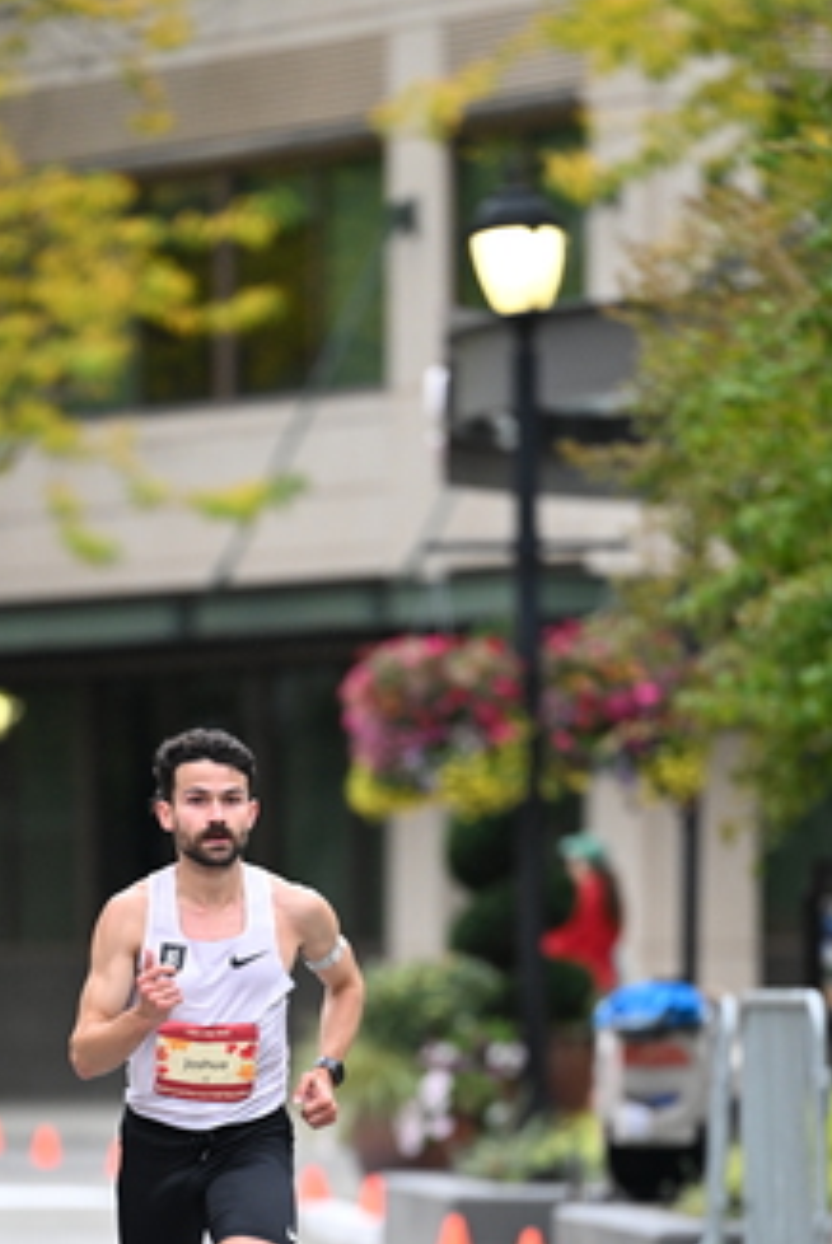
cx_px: 265
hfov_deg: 4.1
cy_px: 988
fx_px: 11657
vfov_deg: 6.1
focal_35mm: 337
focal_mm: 200
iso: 1600
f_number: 2.8
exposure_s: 1/800
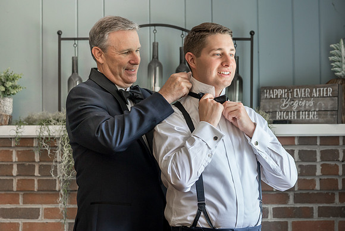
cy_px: 117
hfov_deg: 17.7
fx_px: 1109
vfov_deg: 11.9
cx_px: 178
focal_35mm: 116
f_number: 4
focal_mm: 94
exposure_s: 1/250
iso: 800
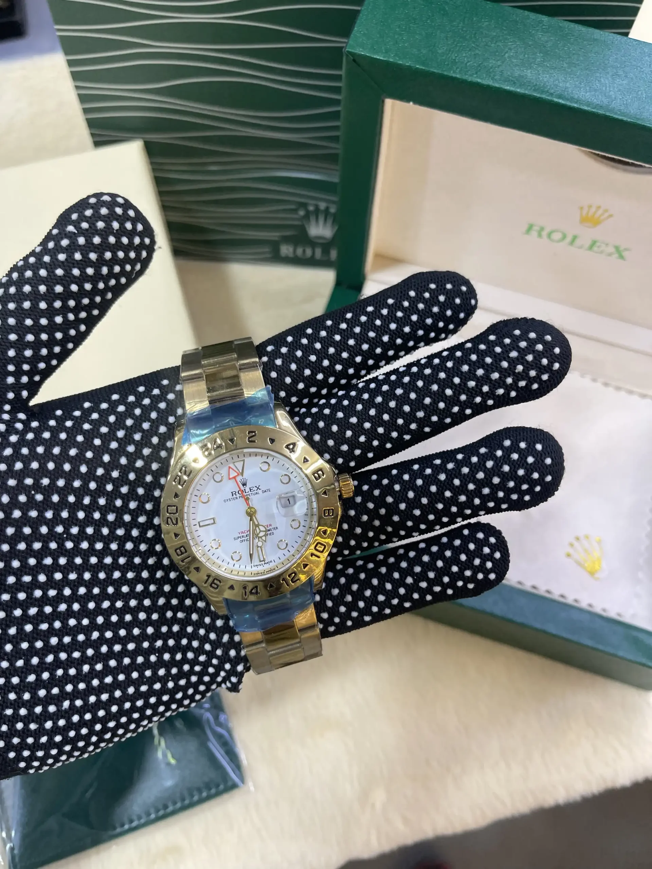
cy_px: 434
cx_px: 326
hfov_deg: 54.9
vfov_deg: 69.4
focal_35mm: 25
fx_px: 628
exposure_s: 1/100
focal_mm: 5.1
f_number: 1.6
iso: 80
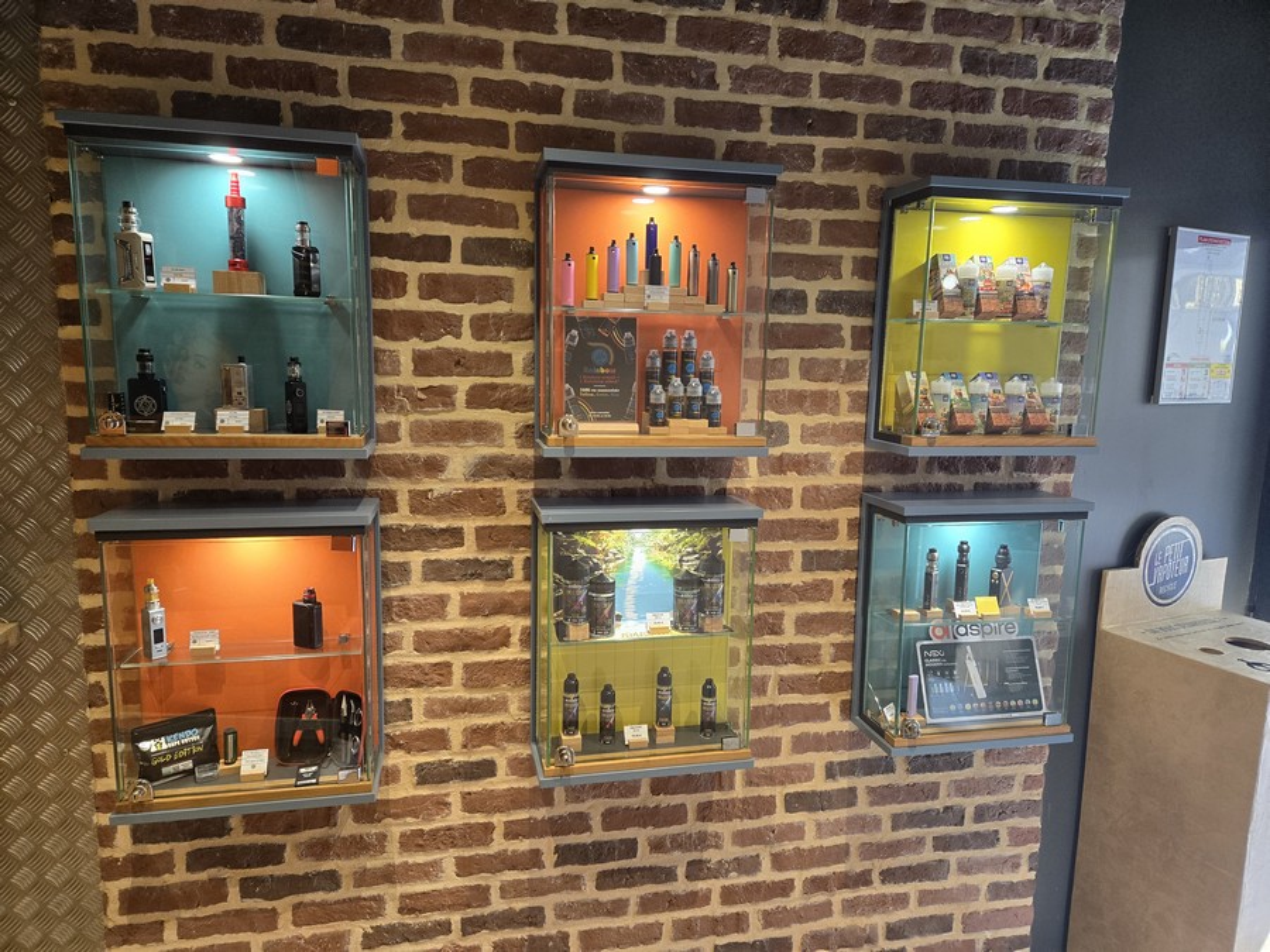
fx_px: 844
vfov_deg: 58.9
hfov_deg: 73.9
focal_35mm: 23
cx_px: 635
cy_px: 476
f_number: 1.8
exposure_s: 1/180
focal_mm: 5.4
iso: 200
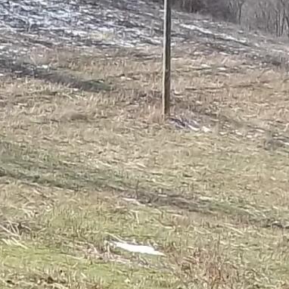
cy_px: 643
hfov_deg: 7.9
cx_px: 76
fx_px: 2097
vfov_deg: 7.5
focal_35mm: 222
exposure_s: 1/200
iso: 80
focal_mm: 5.7
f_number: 5.5
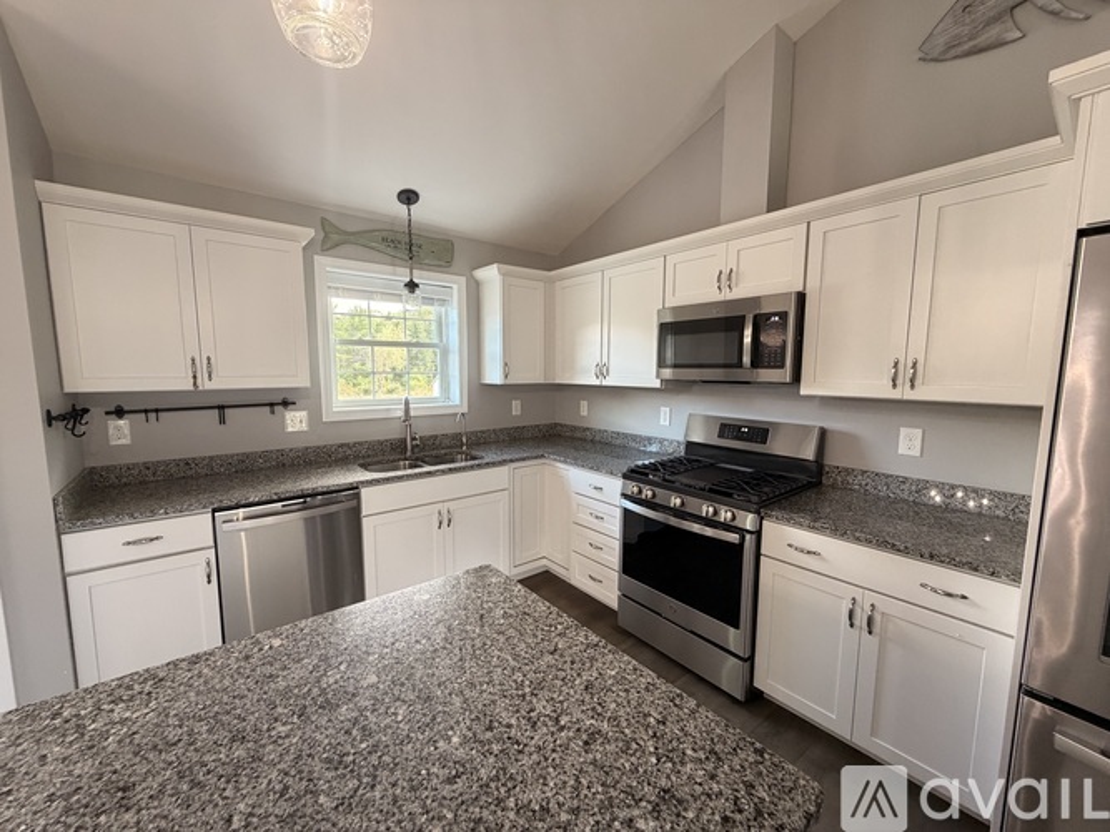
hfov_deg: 102.1
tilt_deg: -5.5
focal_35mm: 14
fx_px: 449
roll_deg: -0.1
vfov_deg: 85.7
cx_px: 555
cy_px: 416
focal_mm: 2.22
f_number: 2.2
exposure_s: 1/60
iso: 320
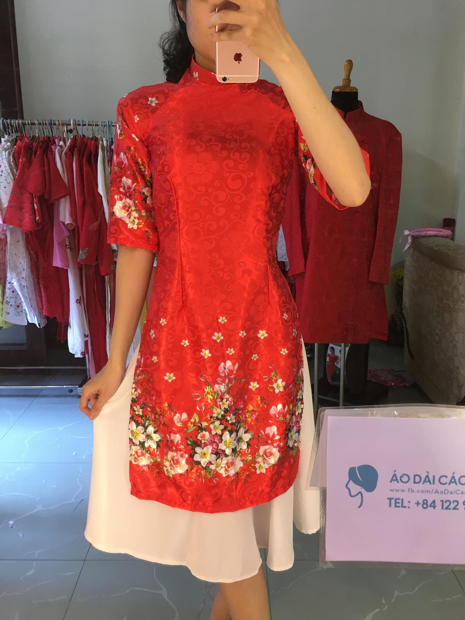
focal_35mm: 29
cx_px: 232
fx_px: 519
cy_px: 310
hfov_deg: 48.2
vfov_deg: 61.7
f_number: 2.2
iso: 100
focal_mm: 4.15
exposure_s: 1/33
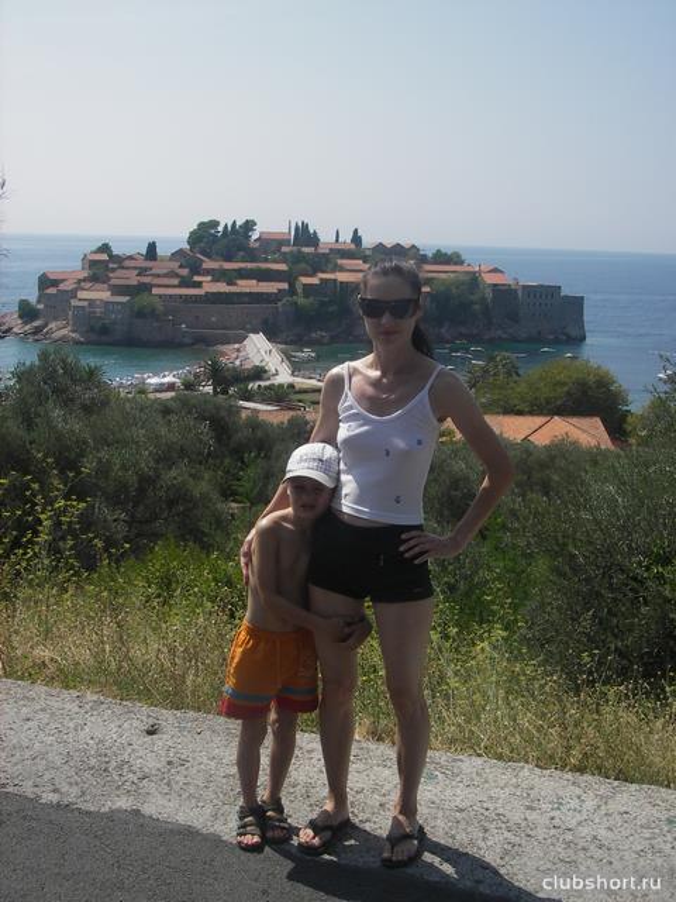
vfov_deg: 42.9
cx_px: 338
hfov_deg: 32.9
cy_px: 451
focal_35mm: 44
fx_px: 1146
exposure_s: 1/250
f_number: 6.8
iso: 50
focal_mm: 7.3
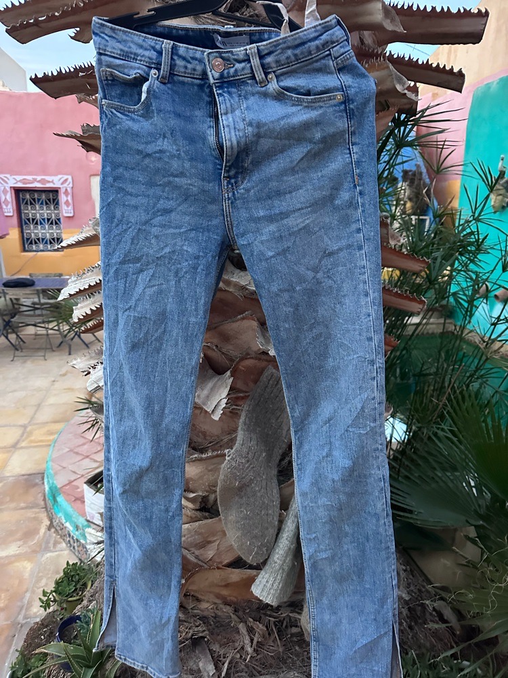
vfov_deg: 71.6
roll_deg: -0.3
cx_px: 254
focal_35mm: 24
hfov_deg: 56.8
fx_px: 470
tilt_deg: -13.6
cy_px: 339
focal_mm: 6.86
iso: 1000
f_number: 1.78
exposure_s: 1/38
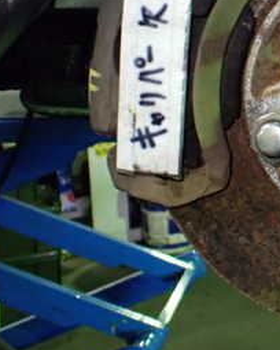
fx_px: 715
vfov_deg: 27.1
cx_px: 376
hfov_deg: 20.1
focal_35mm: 69
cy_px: 81
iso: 800
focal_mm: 5.4
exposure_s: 1/60
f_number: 2.3
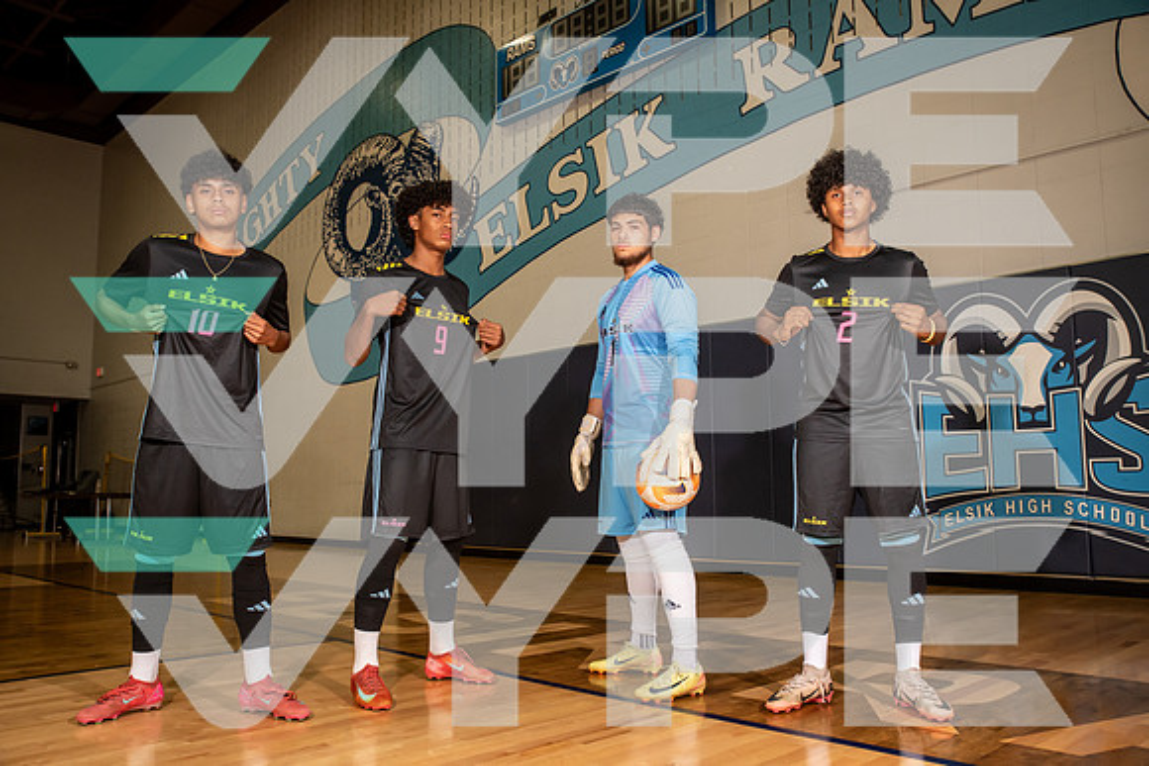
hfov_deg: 61.9
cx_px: 574
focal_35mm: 30
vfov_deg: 43.6
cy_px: 383
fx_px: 958
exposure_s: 1/320
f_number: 6.3
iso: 800
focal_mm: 30
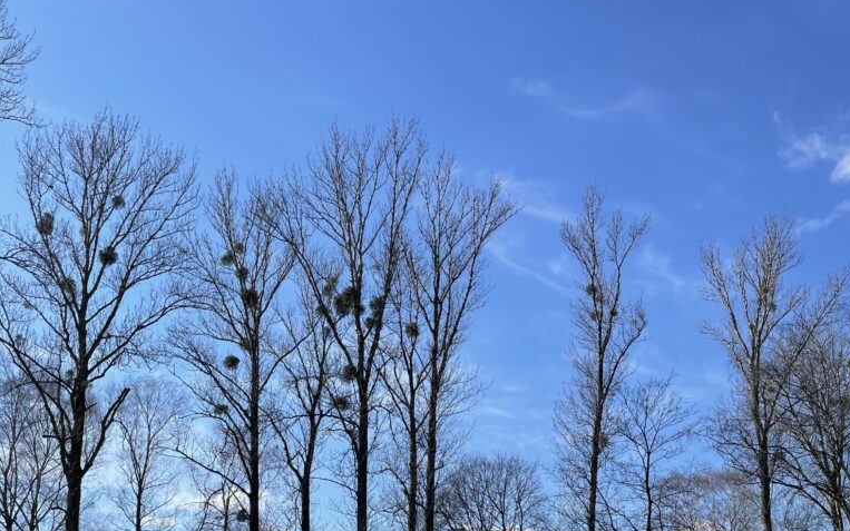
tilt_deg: +13.1
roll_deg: -2.6
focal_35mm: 37
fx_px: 857
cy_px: 523
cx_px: 427
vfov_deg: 31.9
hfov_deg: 52.7
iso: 32
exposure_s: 1/3205
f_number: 1.6
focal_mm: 4.2
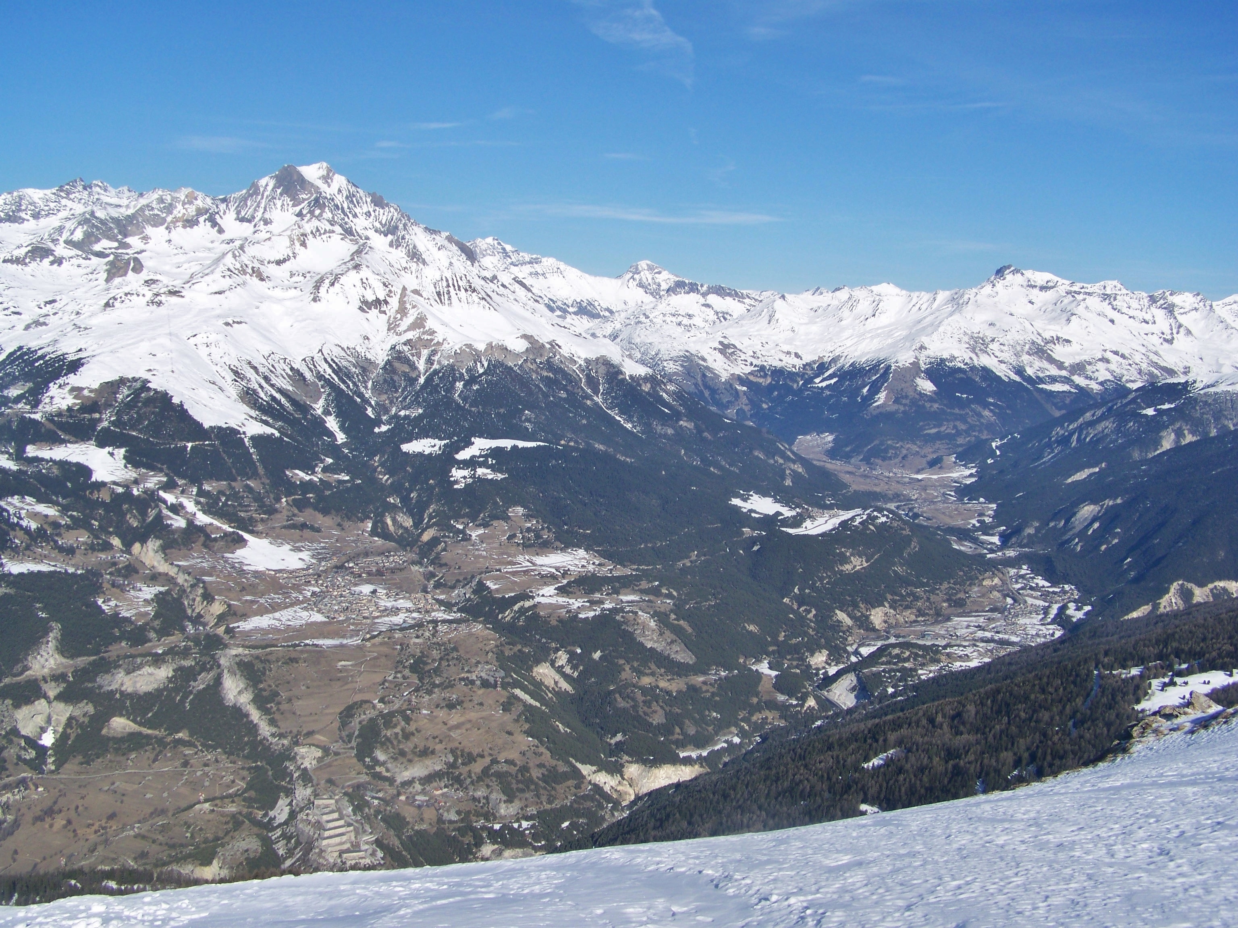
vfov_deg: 37.7
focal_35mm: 38
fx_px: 1359
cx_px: 619
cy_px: 464
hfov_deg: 49.0
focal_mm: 6.3
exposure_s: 1/1000
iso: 80
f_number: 5.6
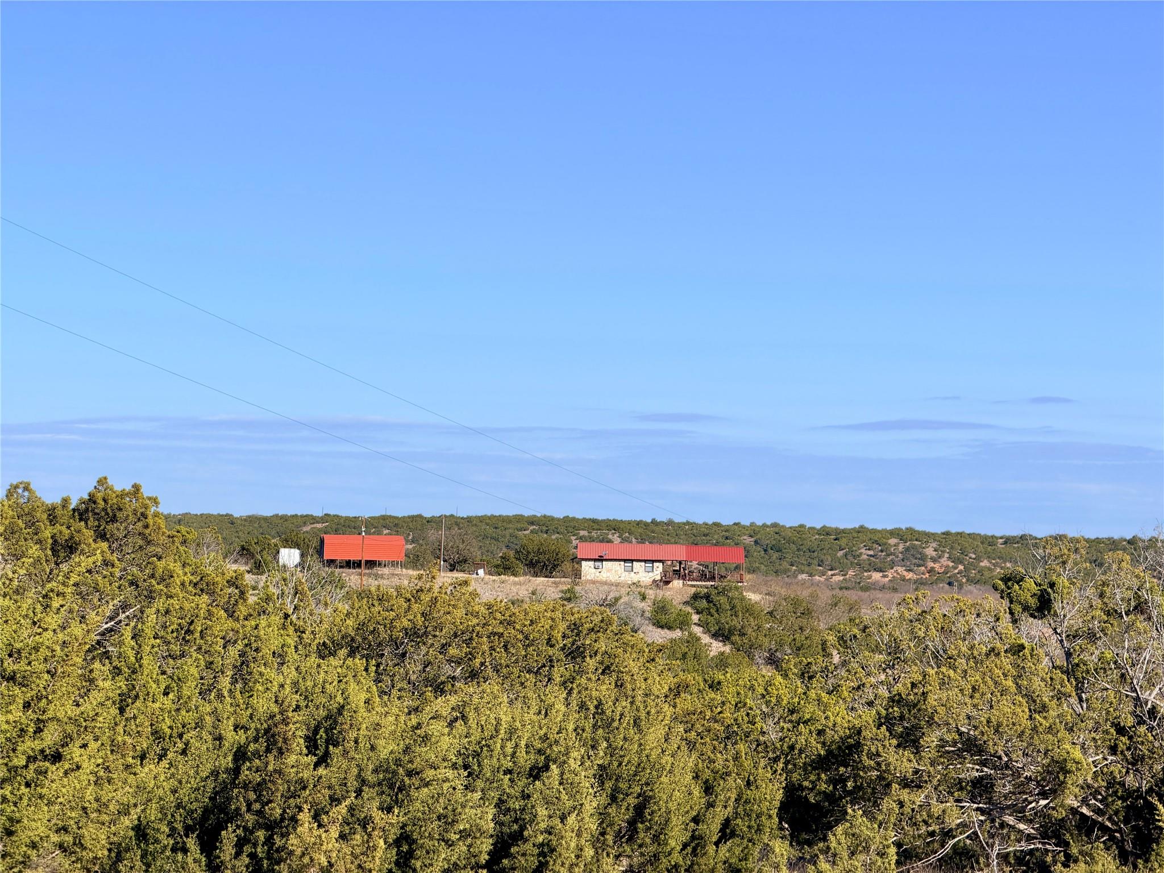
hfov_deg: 19.6
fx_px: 3363
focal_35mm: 100
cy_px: 436
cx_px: 582
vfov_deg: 14.8
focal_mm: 16.89
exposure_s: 1/970
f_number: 2.8
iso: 20
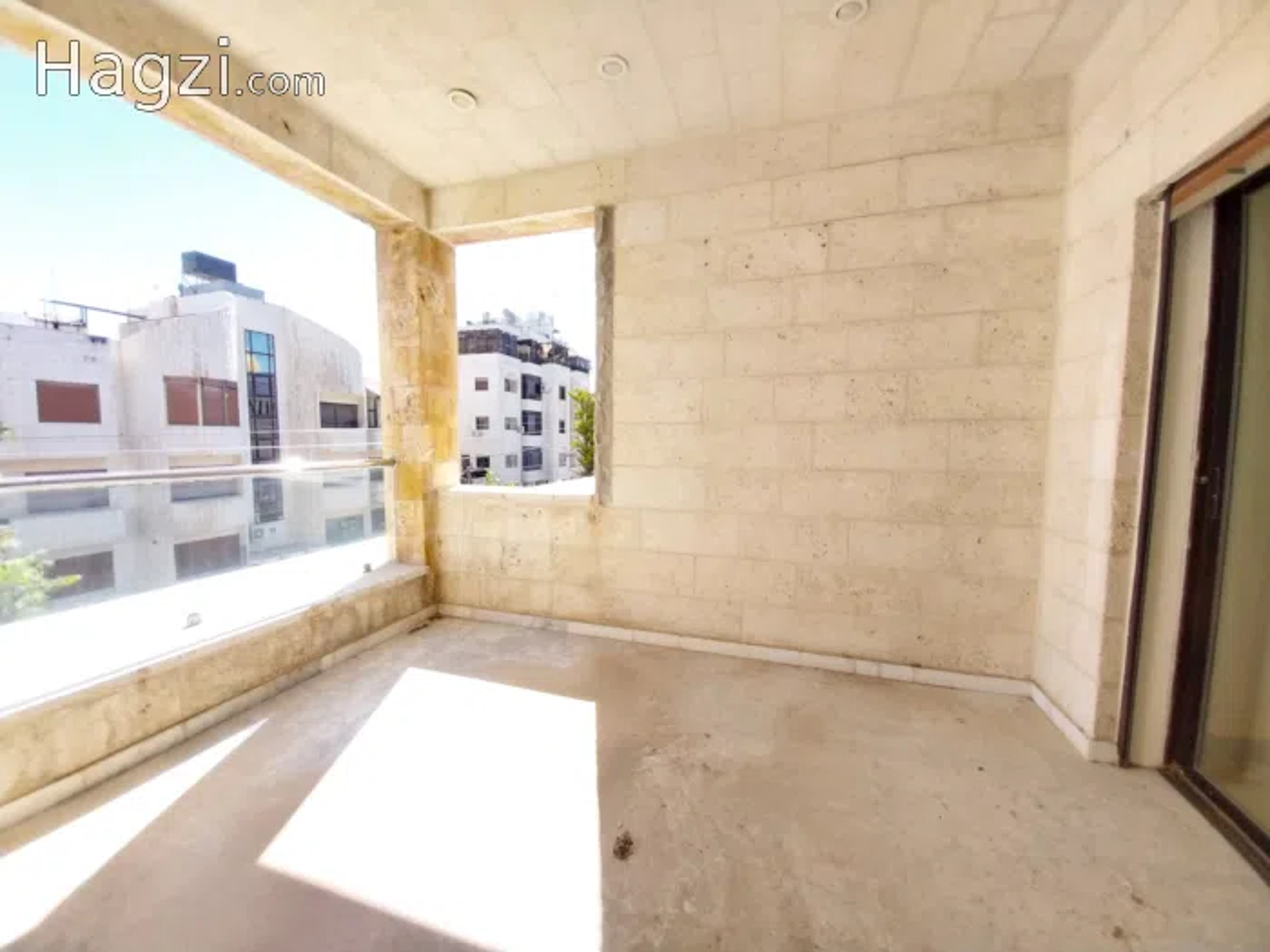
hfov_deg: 106.2
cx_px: 635
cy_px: 476
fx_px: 477
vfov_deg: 89.9
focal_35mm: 13
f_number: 2.2
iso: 64
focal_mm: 1.3
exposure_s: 1/196
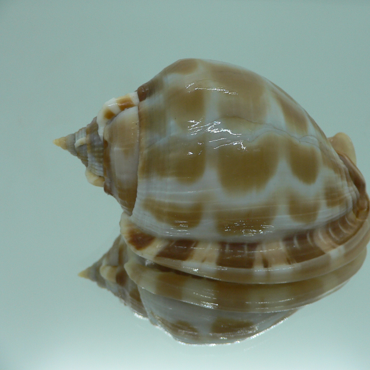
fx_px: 508
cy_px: 182
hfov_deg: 39.9
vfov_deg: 40.0
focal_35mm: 42
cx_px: 220
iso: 80
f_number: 2.8
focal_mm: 4.6
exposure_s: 1/60
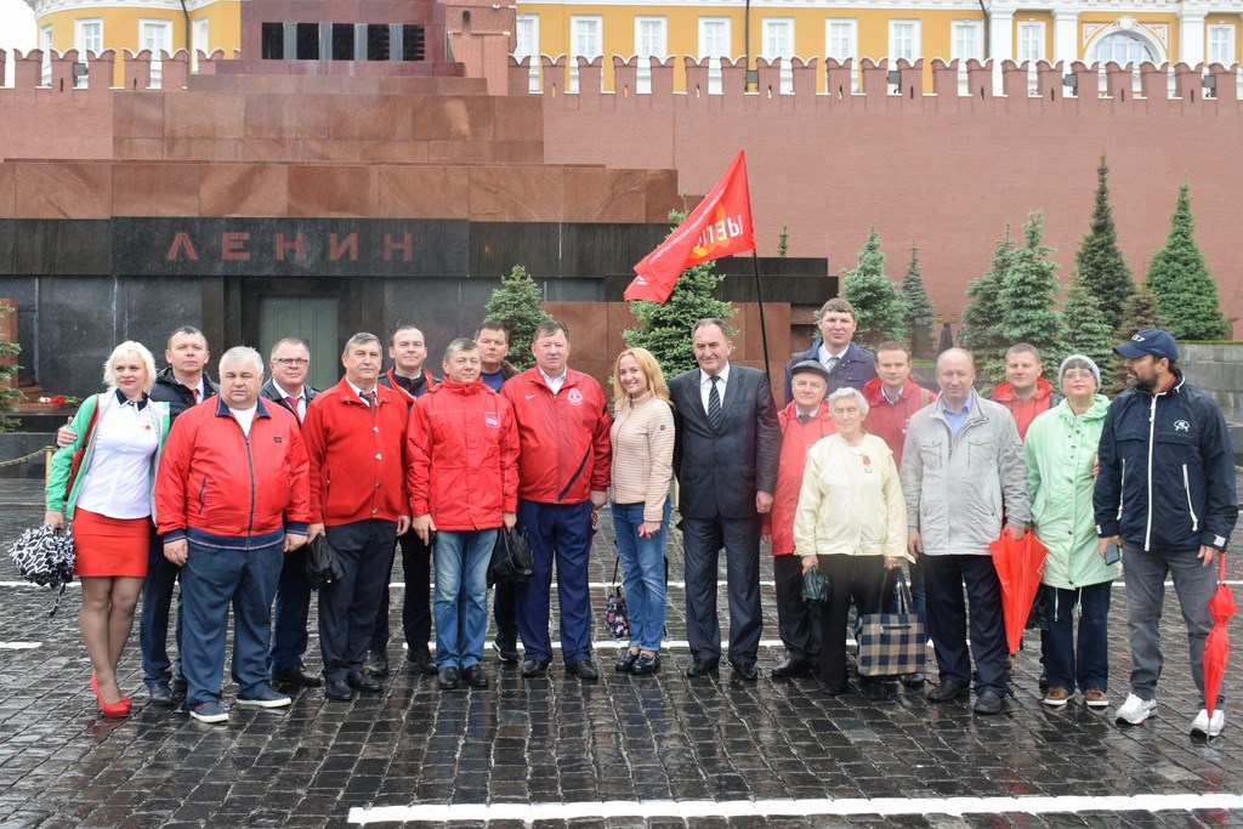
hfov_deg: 57.2
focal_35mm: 33
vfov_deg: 40.0
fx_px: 1139
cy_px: 414
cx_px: 622
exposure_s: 1/200
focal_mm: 22
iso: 400
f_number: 7.1
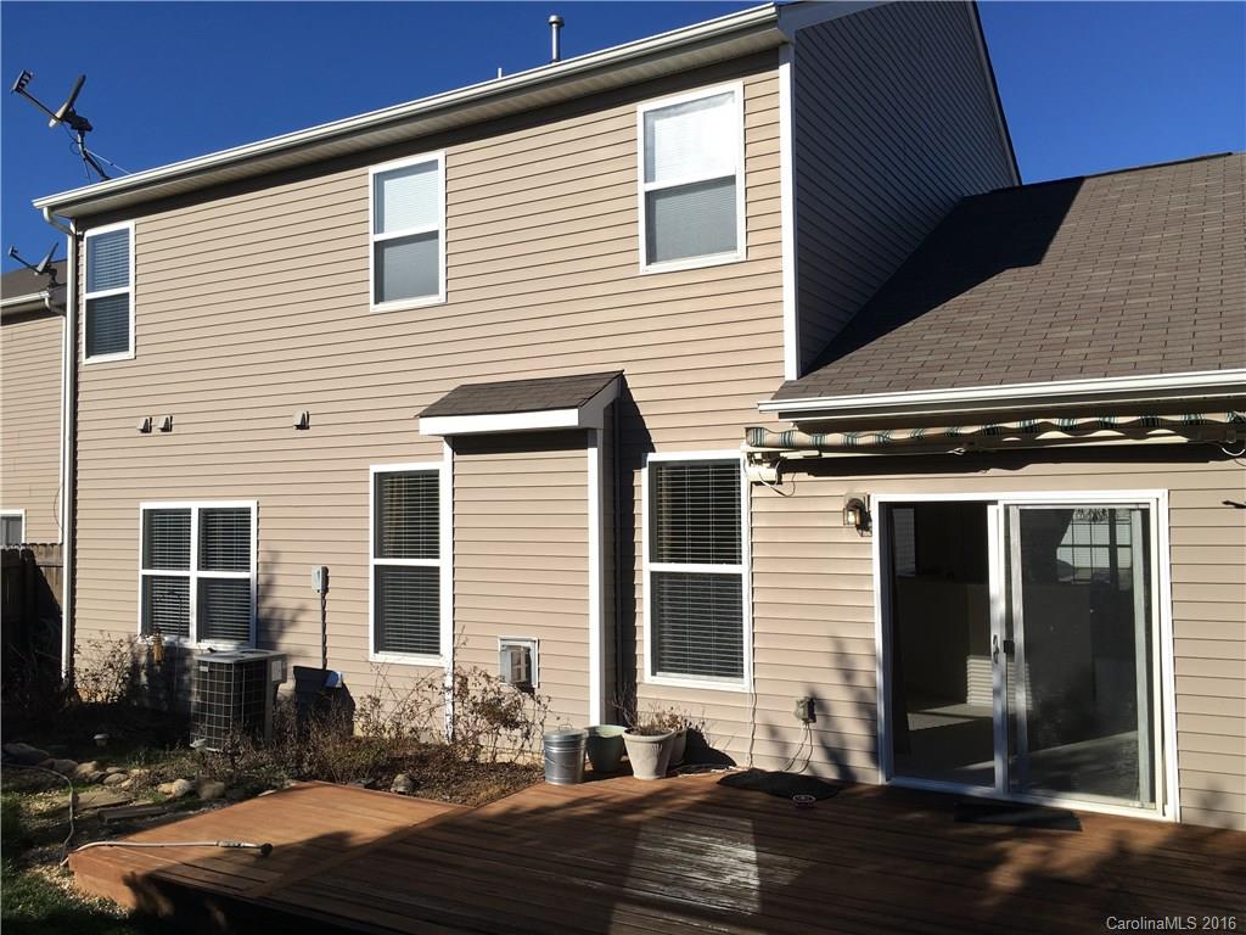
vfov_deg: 48.2
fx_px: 1044
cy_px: 468
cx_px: 623
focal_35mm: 29
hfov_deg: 61.7
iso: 25
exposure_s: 1/1748
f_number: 2.2
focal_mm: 4.15
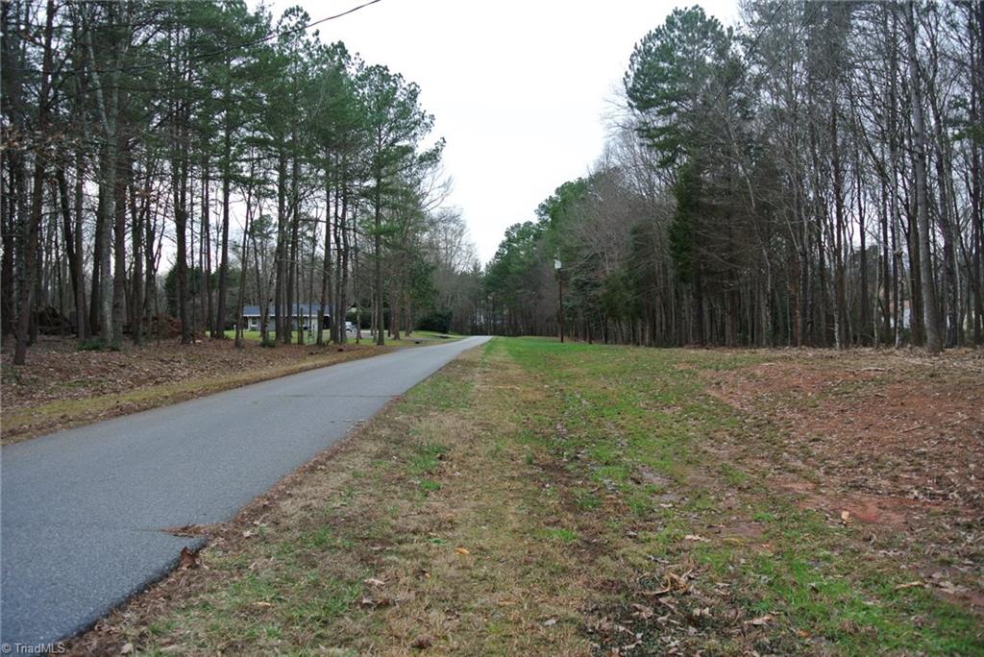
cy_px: 328
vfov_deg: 48.0
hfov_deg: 67.4
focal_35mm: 27
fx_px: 738
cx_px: 492
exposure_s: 1/320
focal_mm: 10
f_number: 4
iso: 100
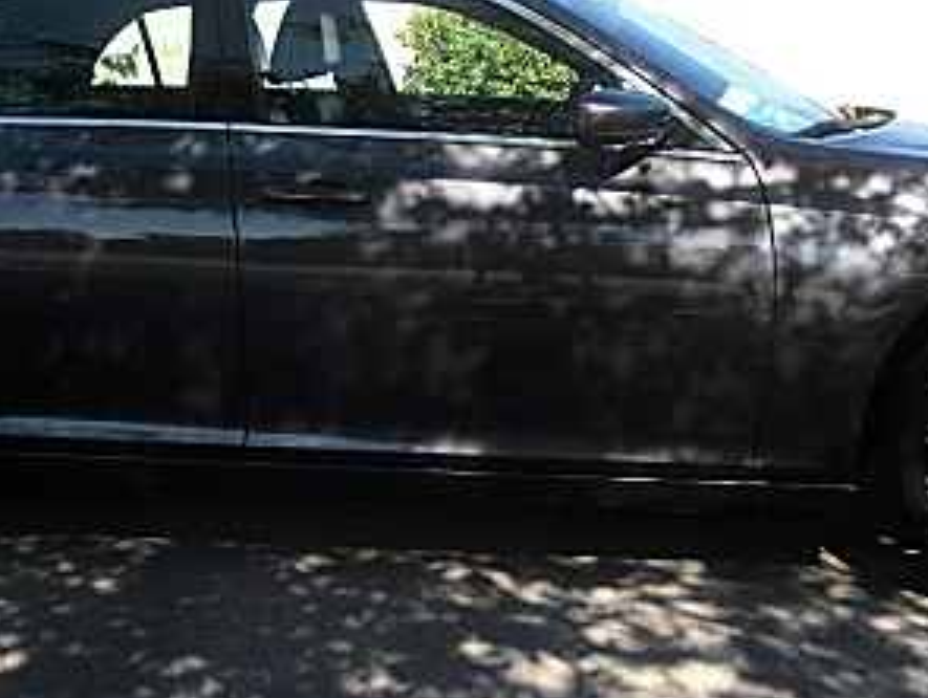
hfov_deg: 25.0
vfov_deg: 18.9
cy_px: 446
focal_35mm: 78
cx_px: 396
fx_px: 2094
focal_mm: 6.3
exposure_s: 1/250
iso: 50
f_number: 2.8
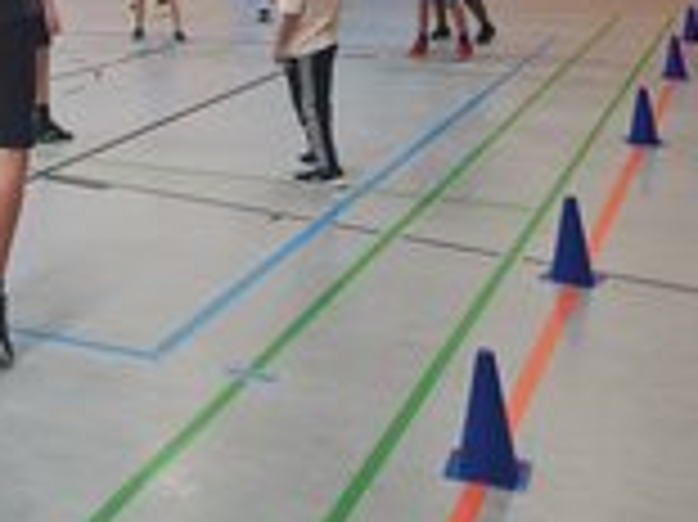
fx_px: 1350
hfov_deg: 26.8
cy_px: -130
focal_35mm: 67
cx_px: -59
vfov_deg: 20.3
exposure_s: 1/100
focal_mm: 5.4
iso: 200
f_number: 1.8
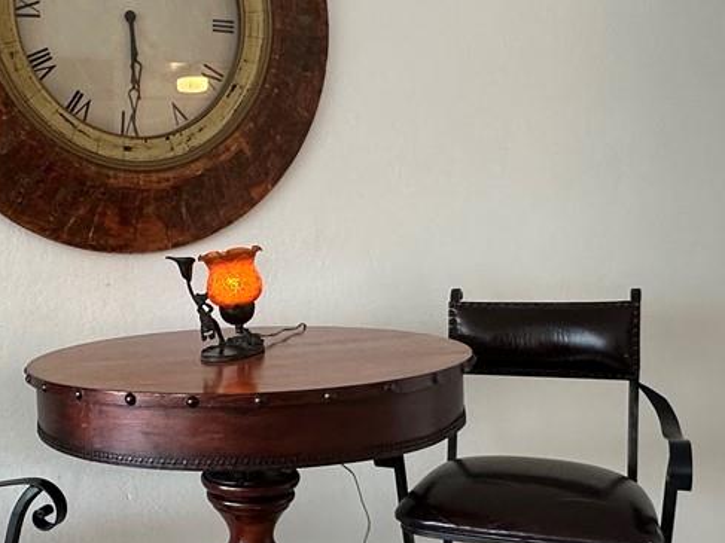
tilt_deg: -3.4
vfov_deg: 31.5
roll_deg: +2.8
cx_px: 153
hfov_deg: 39.7
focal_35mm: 46
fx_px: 963
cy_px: 309
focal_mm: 2.22
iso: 200
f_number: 2.2
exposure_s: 1/60
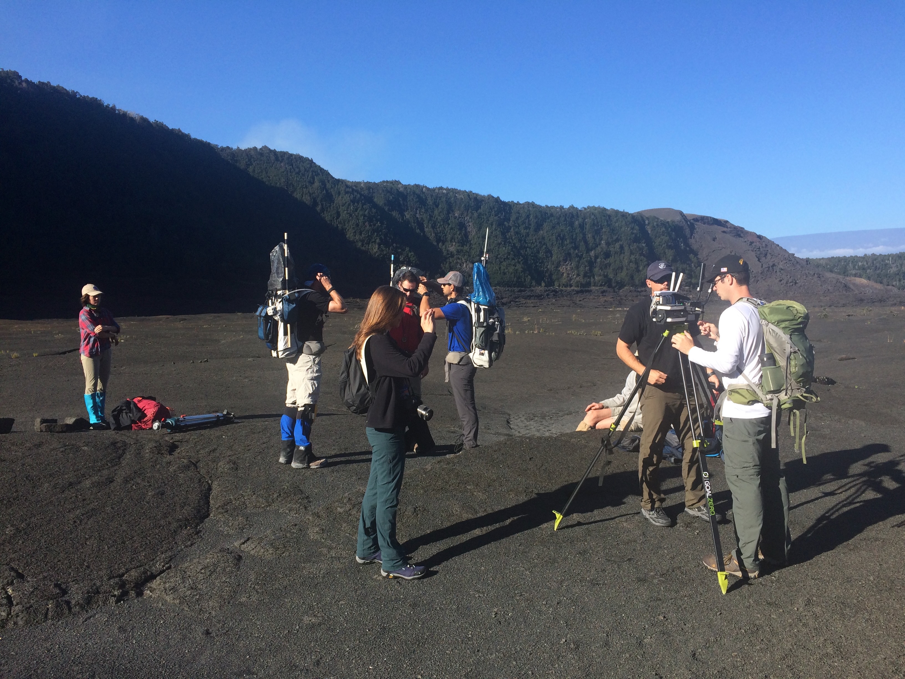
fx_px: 758
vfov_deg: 48.2
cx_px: 452
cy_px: 340
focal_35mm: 29
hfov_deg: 61.7
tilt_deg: -3.8
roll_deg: +1.9
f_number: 2.2
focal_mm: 4.15
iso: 32
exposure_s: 1/1520
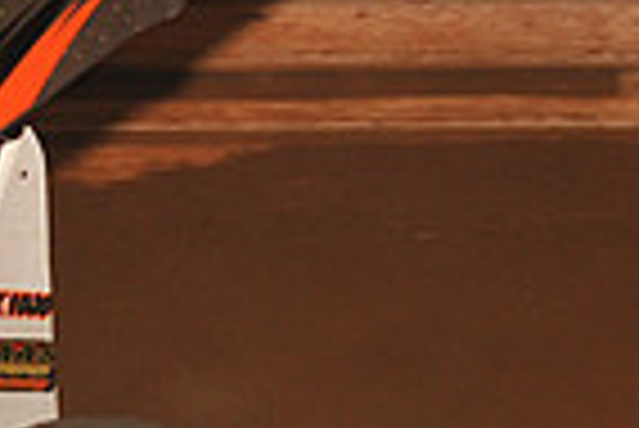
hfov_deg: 4.2
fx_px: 8688
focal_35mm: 489
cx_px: -576
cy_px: 219
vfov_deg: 2.8
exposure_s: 1/320
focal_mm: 120
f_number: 6.3
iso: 800
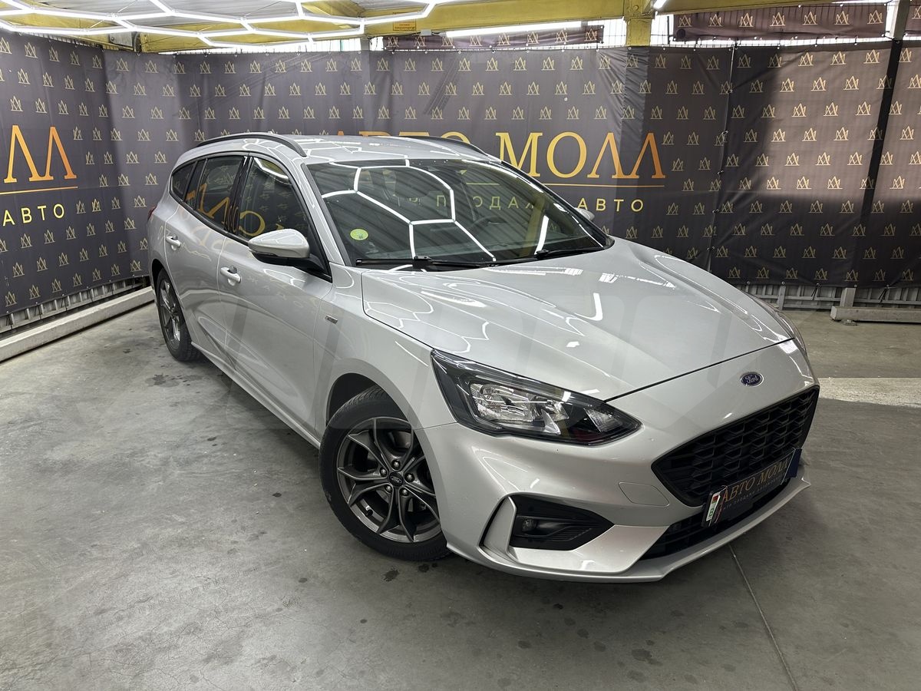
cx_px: 460
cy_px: 346
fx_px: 639
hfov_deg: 71.6
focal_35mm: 24
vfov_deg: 56.8
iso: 100
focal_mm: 6.86
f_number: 1.78
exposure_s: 1/100
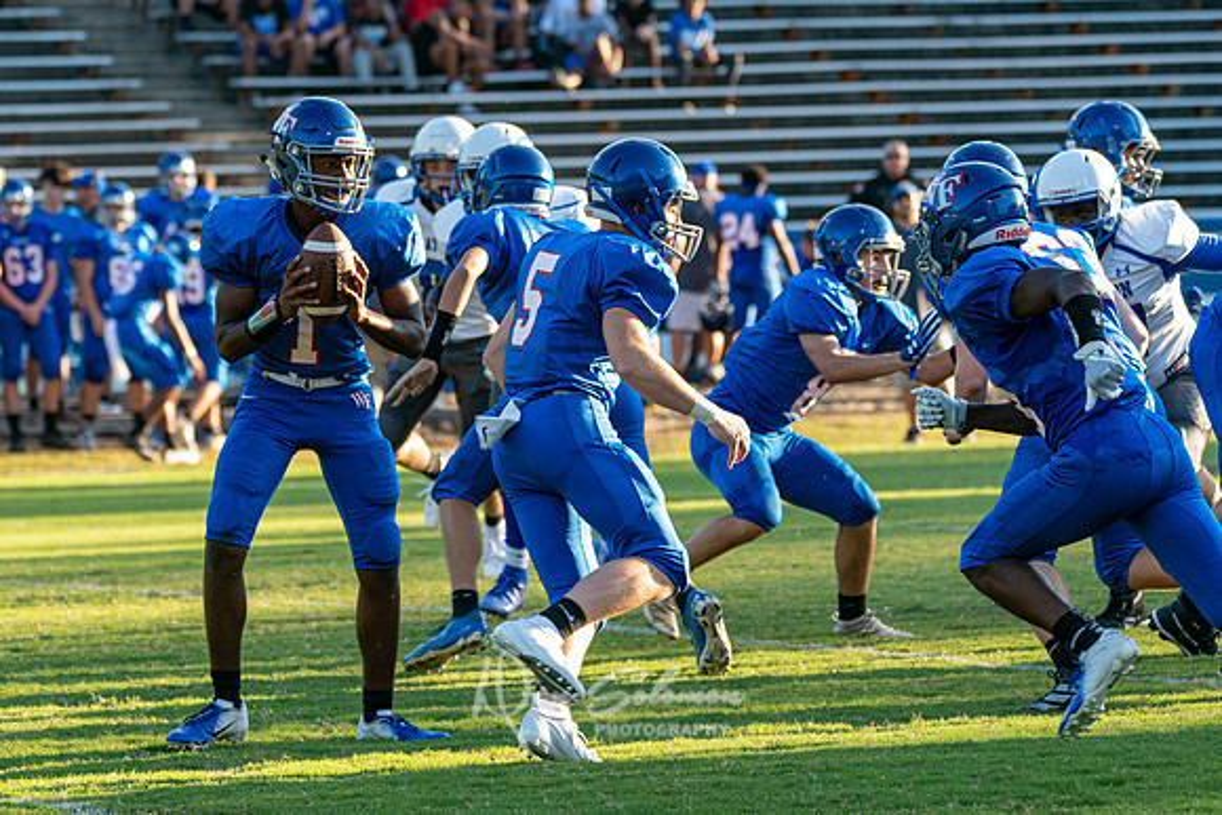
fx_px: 8842
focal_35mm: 260
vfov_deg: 5.3
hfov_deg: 7.9
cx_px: 508
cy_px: 365
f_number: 5.6
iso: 1000
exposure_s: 1/1000
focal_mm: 185
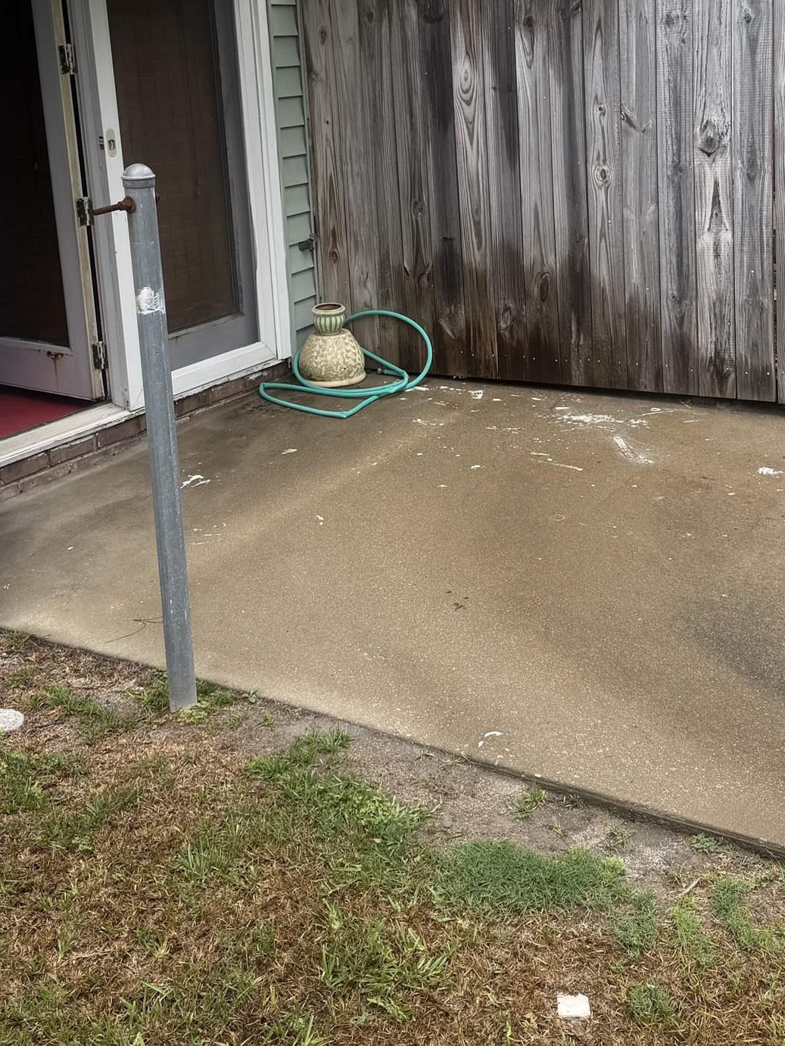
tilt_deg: -11.2
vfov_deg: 45.6
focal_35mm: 40
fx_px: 1209
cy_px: 300
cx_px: 439
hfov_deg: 35.9
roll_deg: +3.1
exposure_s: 1/1271
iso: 80
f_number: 1.78
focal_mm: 6.76
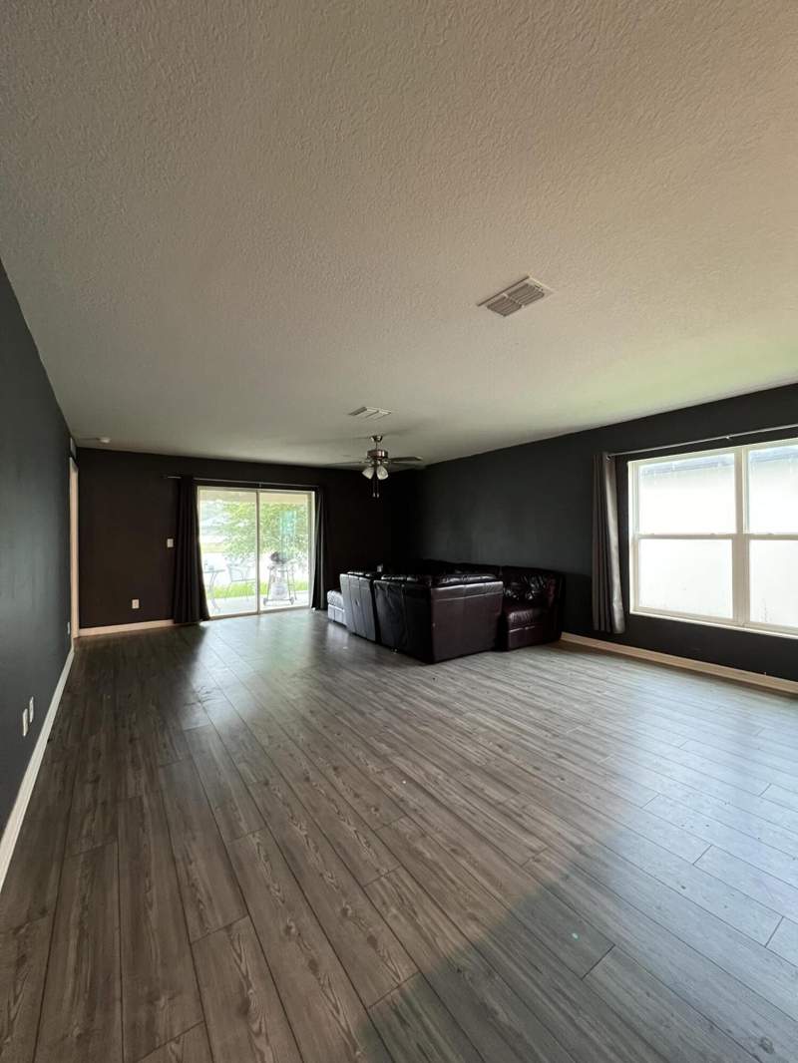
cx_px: 399
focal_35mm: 13
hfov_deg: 89.9
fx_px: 399
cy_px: 532
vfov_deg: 106.2
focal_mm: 1.57
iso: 640
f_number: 1.8
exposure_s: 1/60
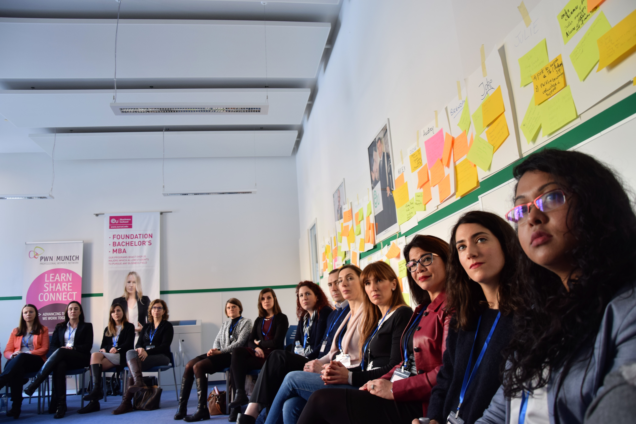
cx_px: 318
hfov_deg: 67.4
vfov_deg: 47.9
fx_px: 477
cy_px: 212
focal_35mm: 27
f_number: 4
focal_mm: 18
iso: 400
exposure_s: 1/60
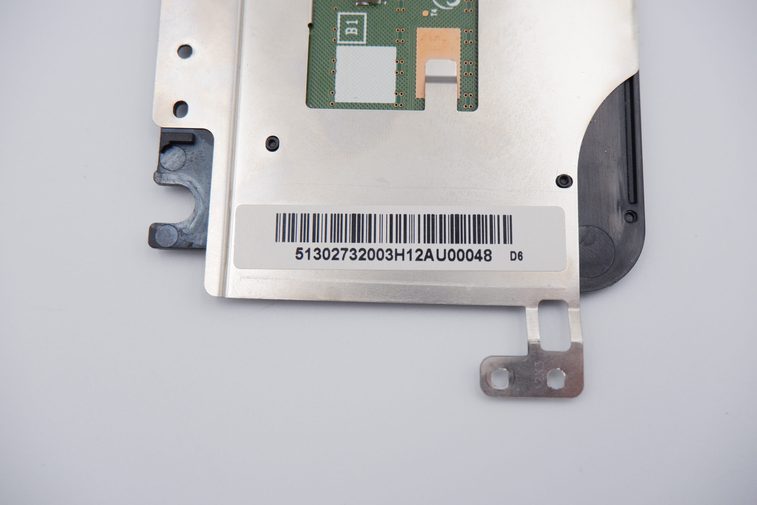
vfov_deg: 36.9
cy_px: 252
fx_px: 757
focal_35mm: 36
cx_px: 378
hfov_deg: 53.1
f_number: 5.6
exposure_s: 1/400
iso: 800
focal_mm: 24.2
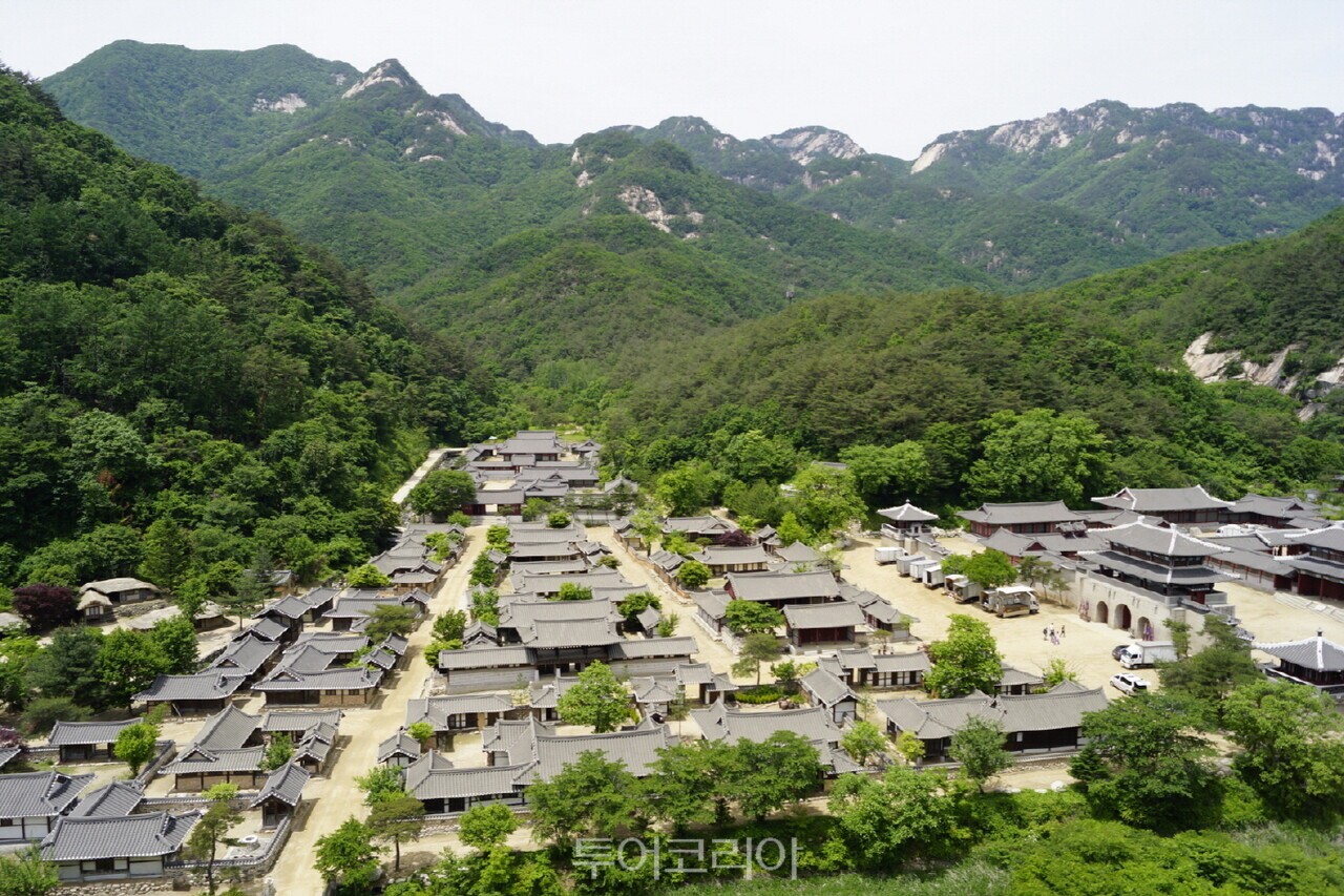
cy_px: 448
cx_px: 672
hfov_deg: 67.4
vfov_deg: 47.9
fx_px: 1008
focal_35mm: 27
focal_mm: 18
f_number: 5.6
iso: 100
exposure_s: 1/500
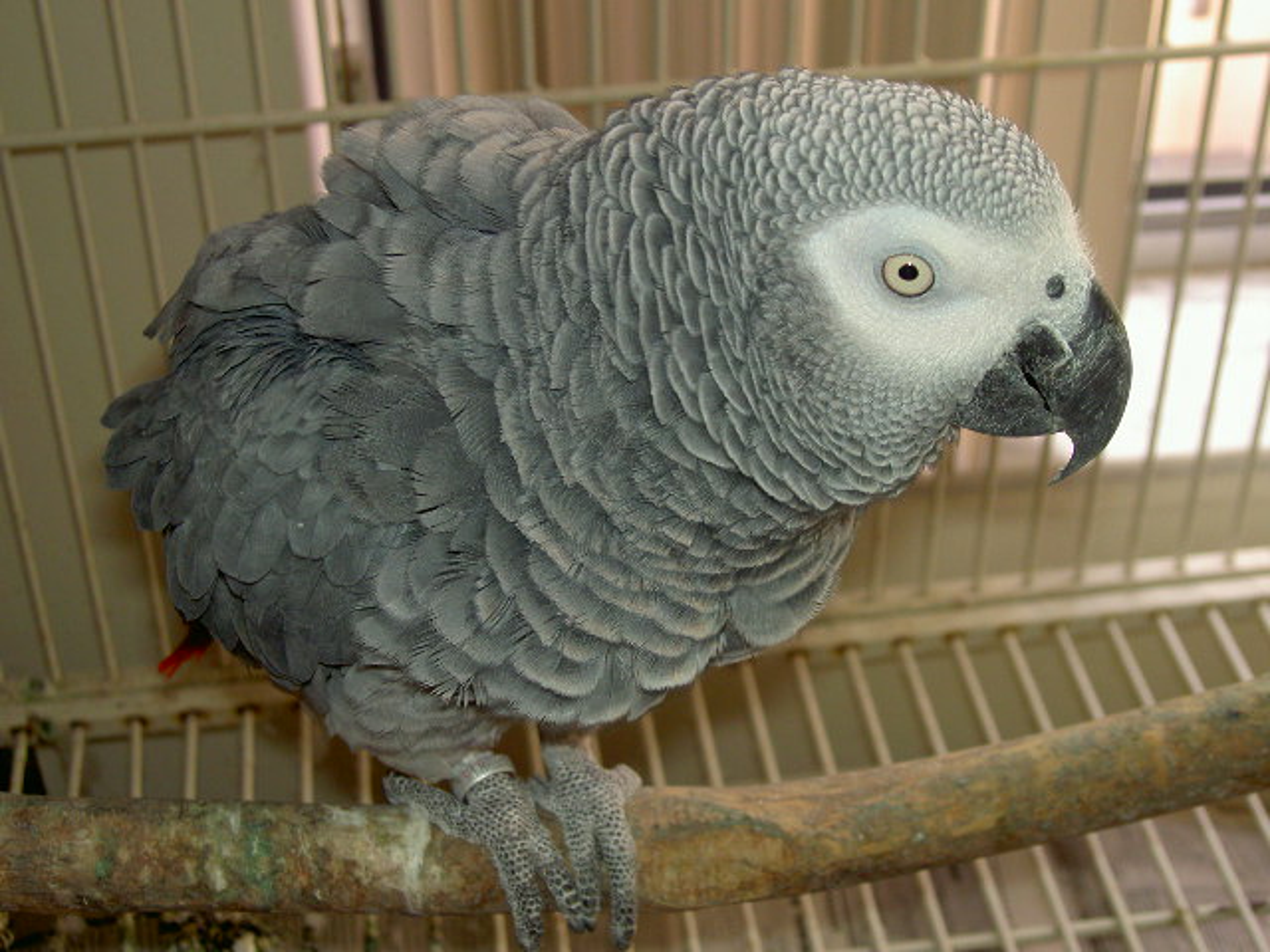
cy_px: 476
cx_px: 635
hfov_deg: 34.9
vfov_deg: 26.6
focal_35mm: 55
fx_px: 2018
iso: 100
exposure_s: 1/60
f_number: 3.3
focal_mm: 11.3
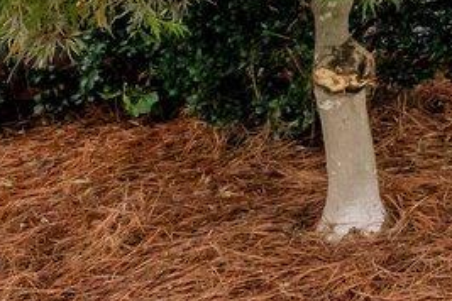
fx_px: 1733
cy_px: -353
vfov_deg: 9.2
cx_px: 1248
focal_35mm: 138
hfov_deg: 11.1
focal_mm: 18
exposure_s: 1/250
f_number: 9
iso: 400
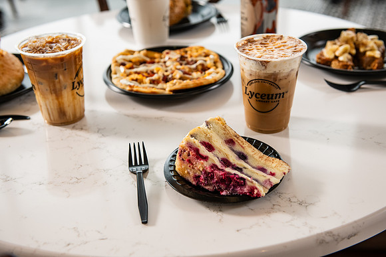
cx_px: 193
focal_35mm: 50
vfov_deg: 27.0
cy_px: 128
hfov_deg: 39.6
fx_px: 536
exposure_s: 1/200
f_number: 4
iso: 400
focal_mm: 50
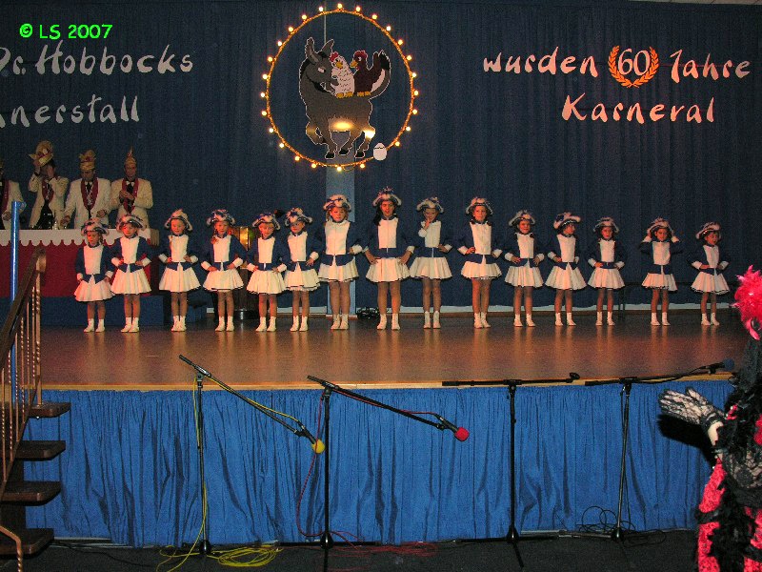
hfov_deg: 52.6
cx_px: 381
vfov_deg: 40.7
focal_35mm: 35
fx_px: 770
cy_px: 286
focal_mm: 8.9
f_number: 4
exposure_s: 1/60.1
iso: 200
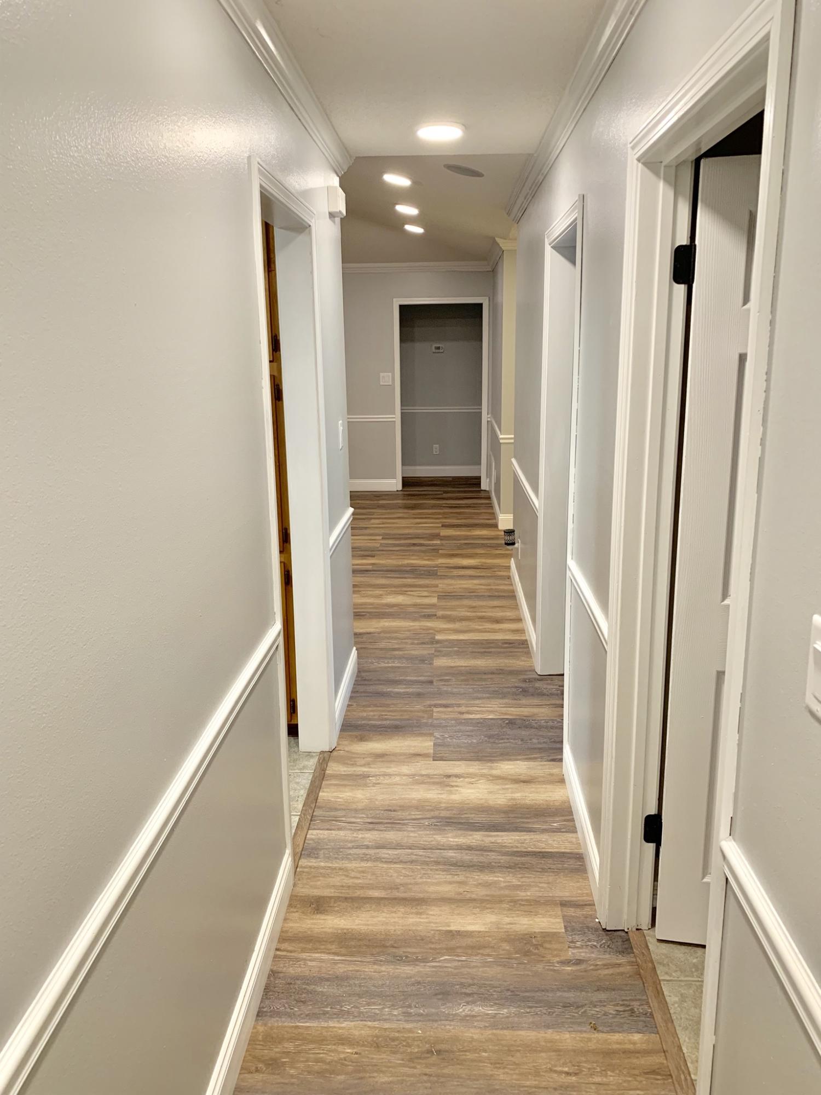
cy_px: 548
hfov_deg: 53.1
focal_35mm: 26
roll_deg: +0.5
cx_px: 410
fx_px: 822
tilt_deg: -13.7
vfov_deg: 67.3
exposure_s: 1/60
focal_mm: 4.25
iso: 125
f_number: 1.8
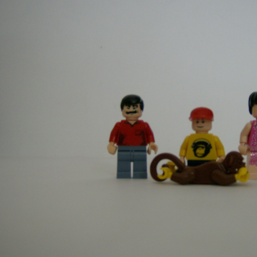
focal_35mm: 48
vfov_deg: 35.4
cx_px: 188
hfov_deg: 34.7
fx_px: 403
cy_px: 123
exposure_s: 1/86.7
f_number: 2.8
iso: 100
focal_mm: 6
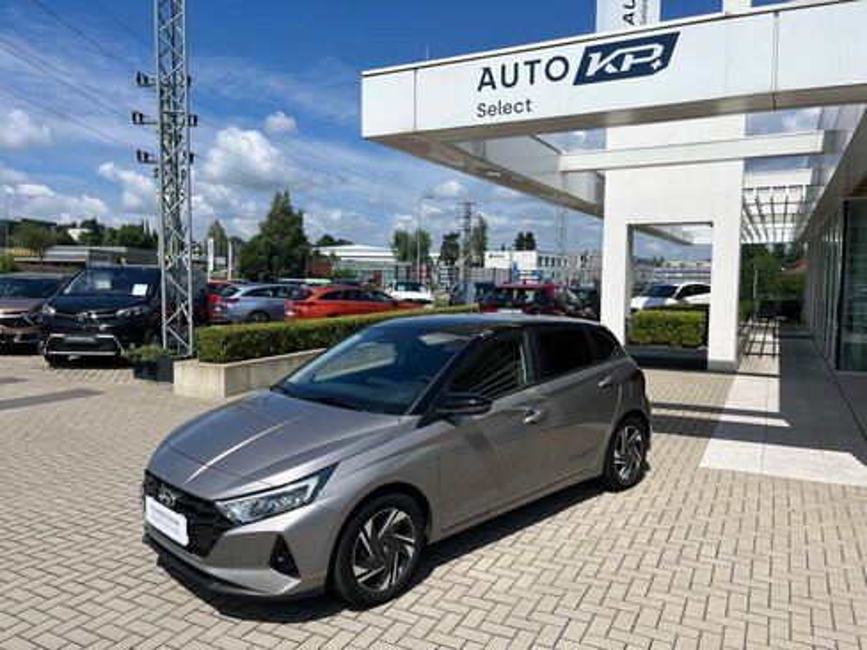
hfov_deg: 67.3
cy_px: 325
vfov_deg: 53.1
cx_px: 434
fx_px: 651
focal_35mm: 26
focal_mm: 5.1
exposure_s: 1/5848
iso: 50
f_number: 1.6
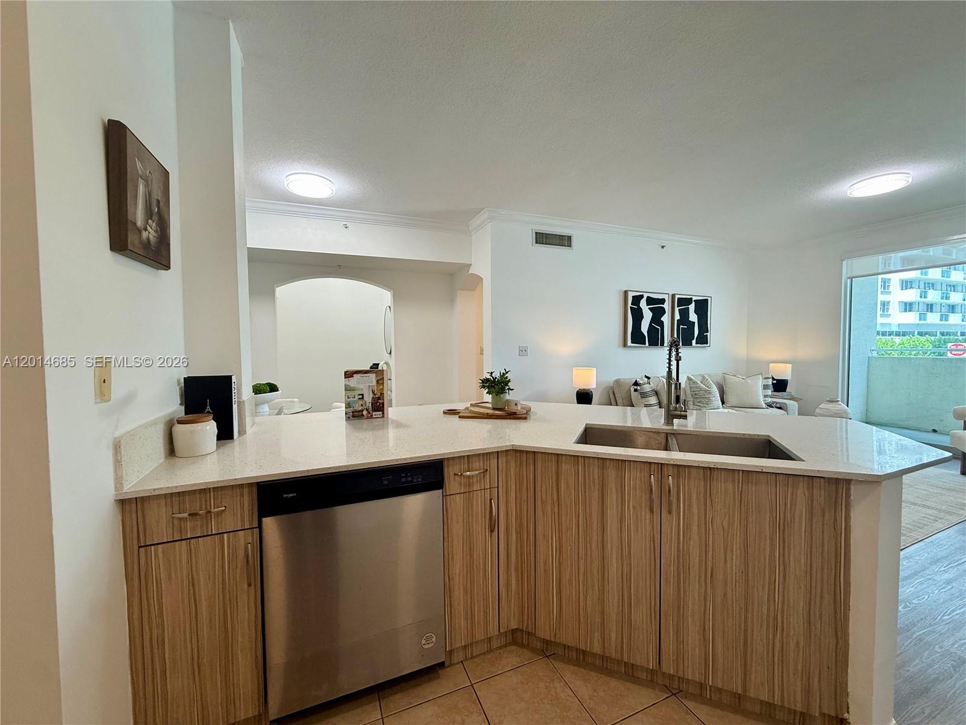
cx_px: 483
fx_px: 391
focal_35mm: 14
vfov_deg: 85.7
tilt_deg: -2.2
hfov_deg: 102.1
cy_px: 362
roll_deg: +0.3
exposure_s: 1/120
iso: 125
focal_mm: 2.22
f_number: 2.2
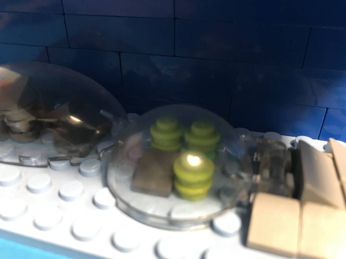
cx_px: 173
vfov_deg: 49.7
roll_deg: +0.5
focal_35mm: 28
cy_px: 130
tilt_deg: -32.1
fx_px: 280
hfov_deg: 63.4
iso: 100
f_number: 1.8
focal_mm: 3.99
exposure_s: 1/12
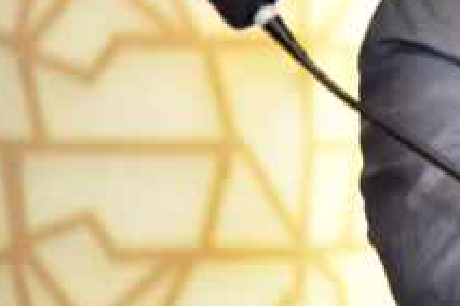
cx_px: 831
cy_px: -4
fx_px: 5750
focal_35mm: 450
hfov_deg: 4.5
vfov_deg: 3.1
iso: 3200
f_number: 4
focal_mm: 120
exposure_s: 1/125
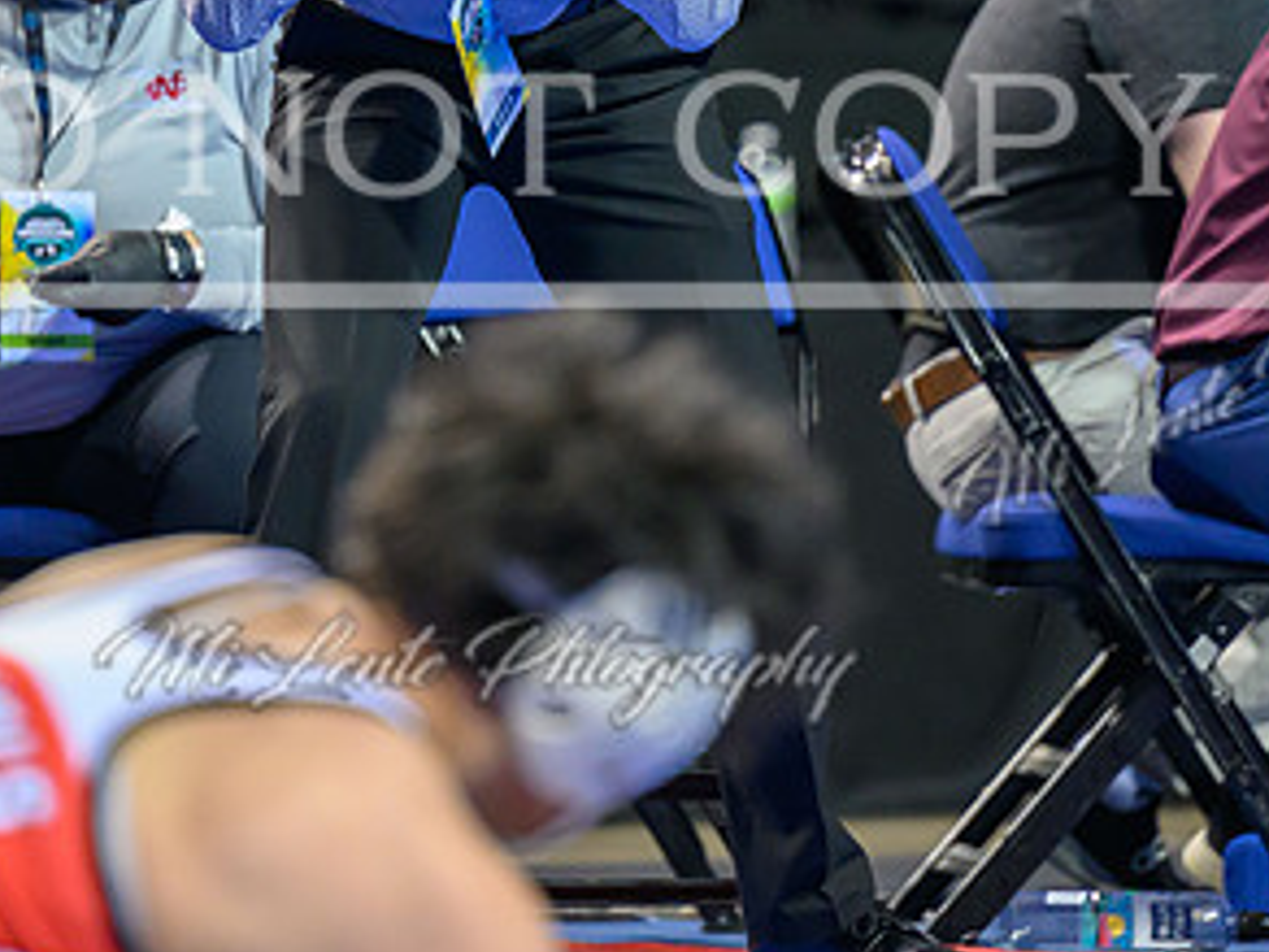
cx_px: 636
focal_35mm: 493
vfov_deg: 3.0
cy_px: -92
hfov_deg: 4.0
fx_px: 18073
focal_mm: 185
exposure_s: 1/800
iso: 3200
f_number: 2.8
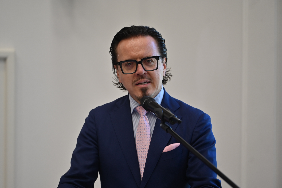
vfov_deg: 7.6
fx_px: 1410
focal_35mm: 180
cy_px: 94
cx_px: 141
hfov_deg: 11.4
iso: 320
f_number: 2.8
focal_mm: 180
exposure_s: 1/250
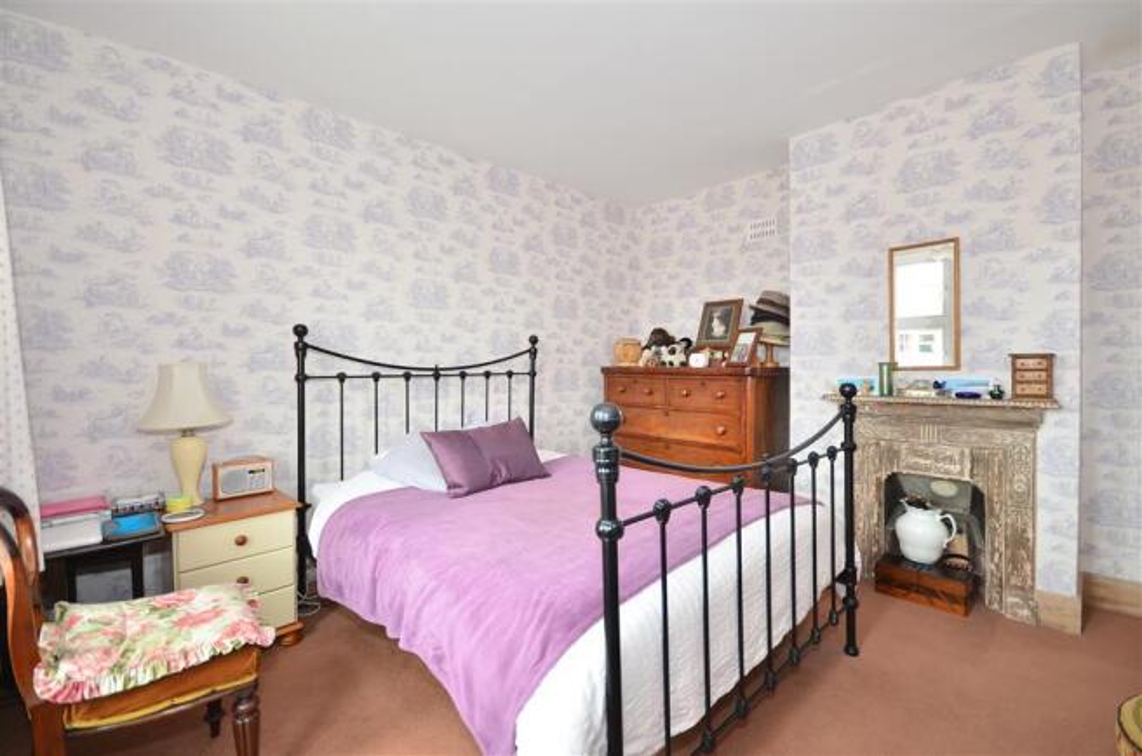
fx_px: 475
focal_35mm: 15
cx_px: 571
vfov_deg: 77.0
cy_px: 378
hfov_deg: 100.5
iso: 200
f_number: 5
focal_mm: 10
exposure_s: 1/13
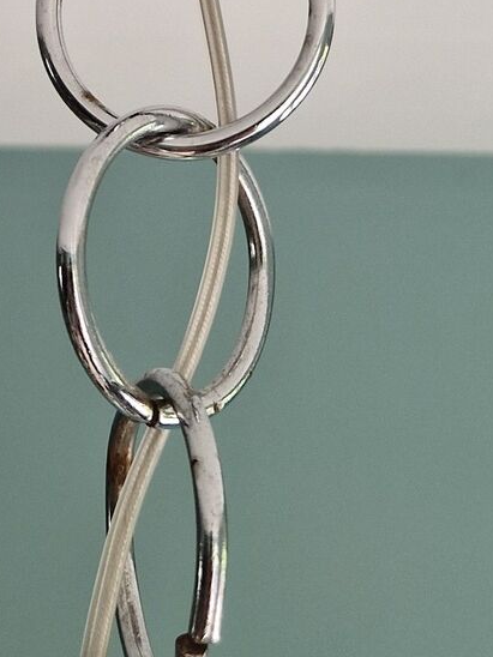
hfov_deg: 17.6
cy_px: -139
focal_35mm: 84
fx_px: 1595
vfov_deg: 21.5
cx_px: 200
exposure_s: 1/104
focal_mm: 5.4
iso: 50
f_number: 1.8
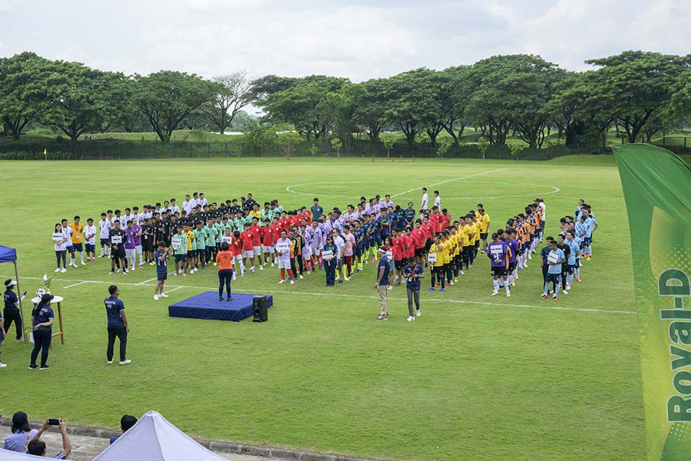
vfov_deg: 28.1
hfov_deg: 41.1
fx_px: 921
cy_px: 230
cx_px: 346
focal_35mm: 48
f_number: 8
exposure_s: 1/640
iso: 450
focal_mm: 48
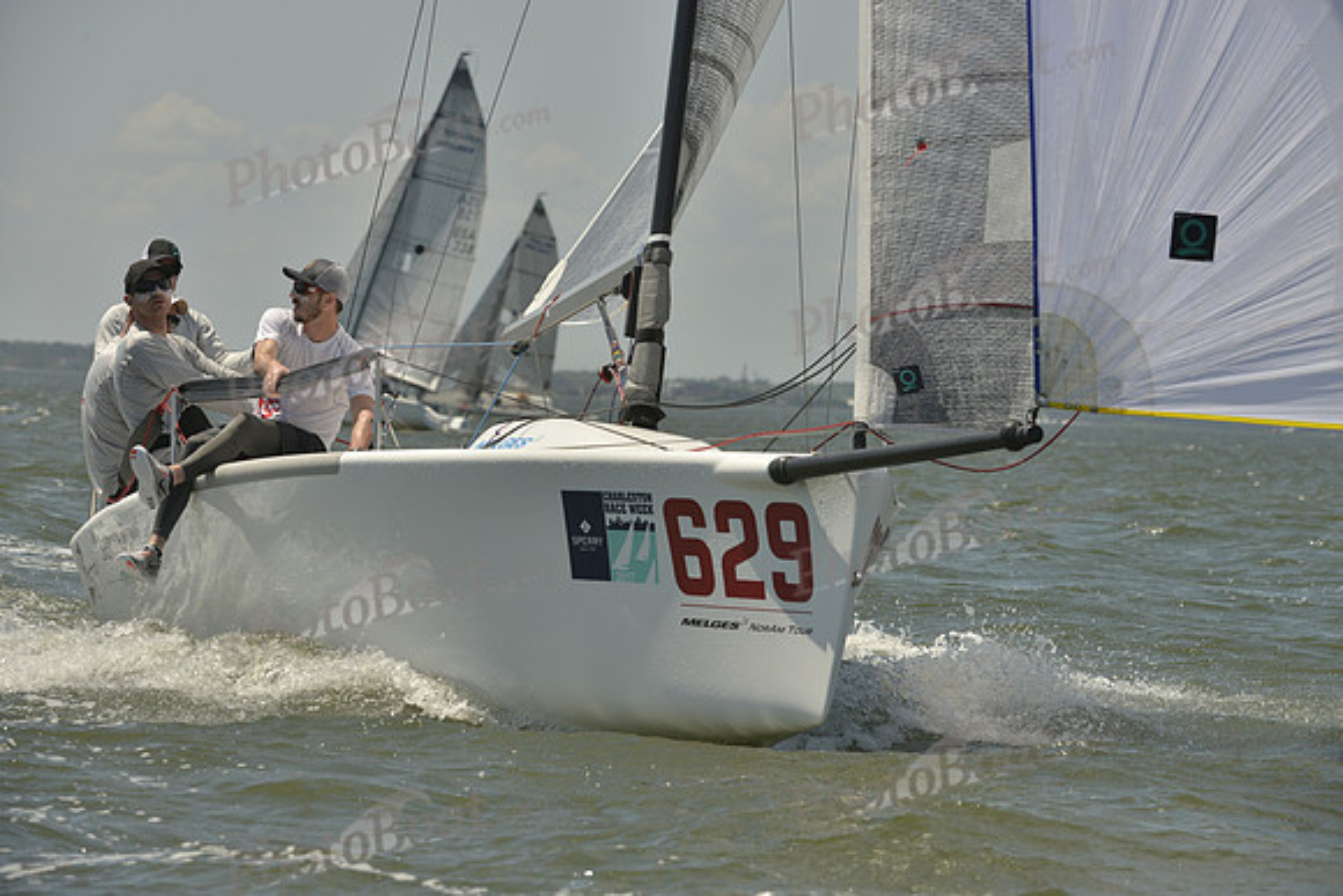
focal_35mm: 200
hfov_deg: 10.3
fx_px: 7463
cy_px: 448
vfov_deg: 6.9
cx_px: 672
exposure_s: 1/1250
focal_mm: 200
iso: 280
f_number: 10
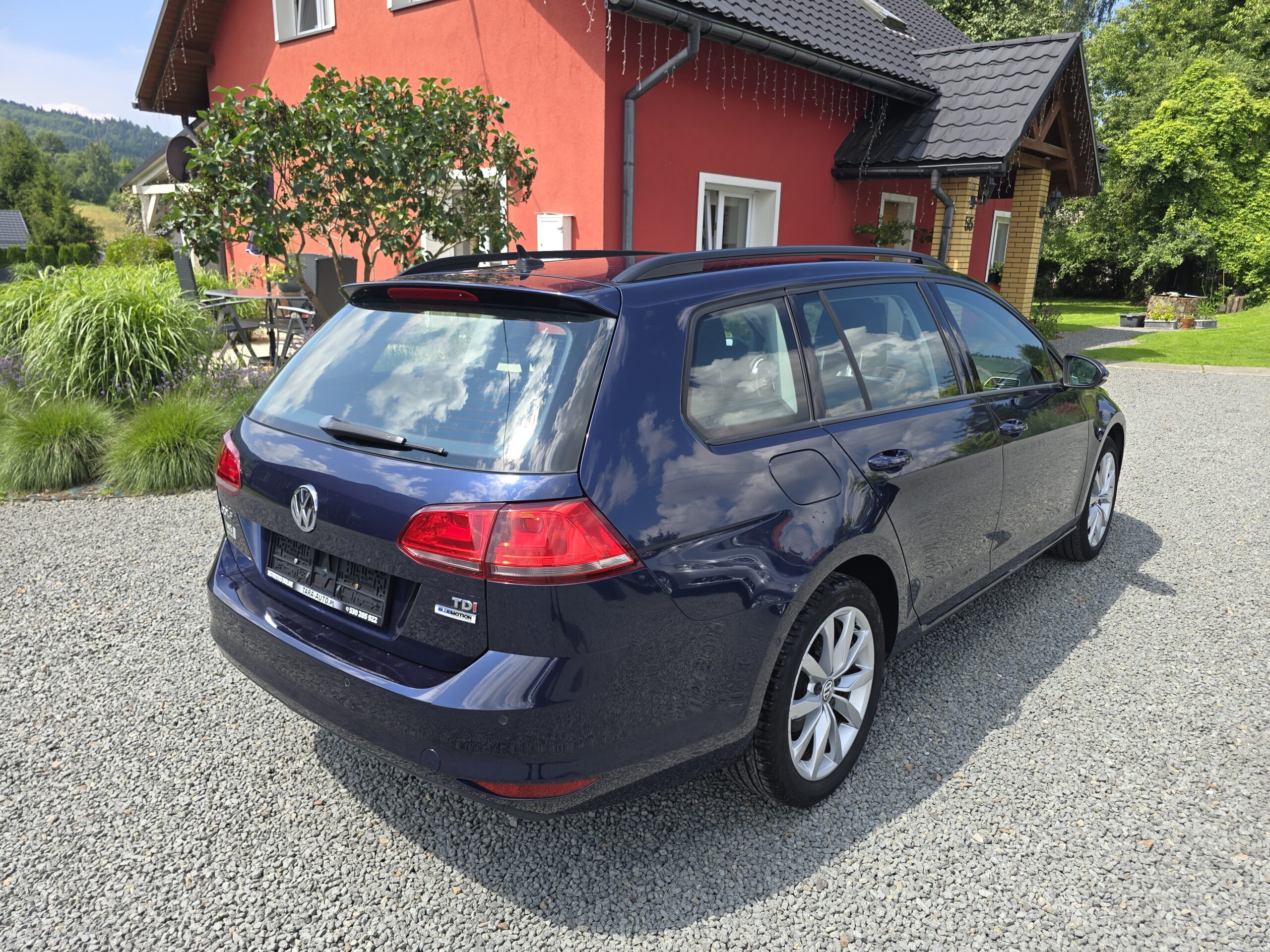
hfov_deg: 73.9
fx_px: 844
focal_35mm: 23
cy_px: 476
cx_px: 635
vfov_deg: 58.9
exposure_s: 1/355
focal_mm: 6.3
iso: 12
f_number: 1.7
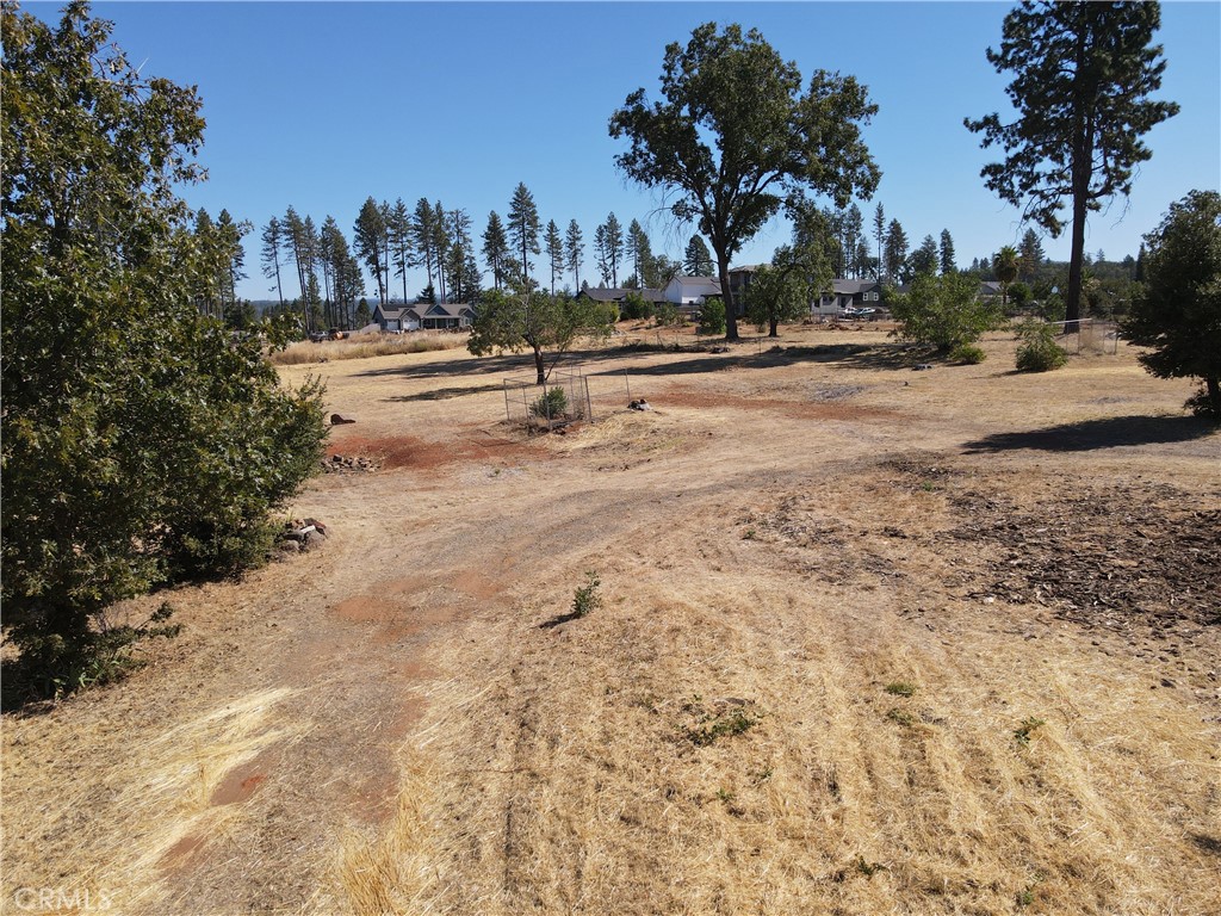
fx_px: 847
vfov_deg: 56.8
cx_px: 610
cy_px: 458
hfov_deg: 71.6
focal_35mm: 24
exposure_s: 1/725
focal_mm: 4.5
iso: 100
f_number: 2.8
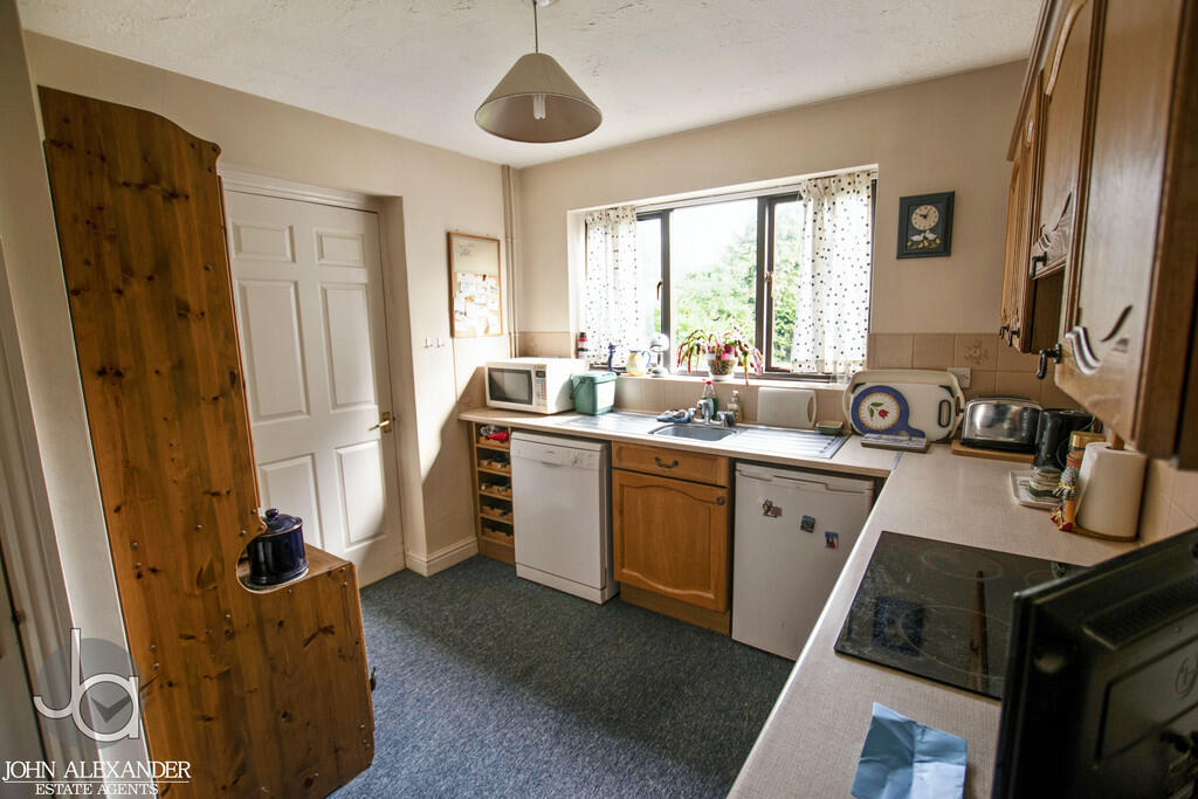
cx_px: 599
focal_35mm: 15
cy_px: 400
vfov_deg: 77.3
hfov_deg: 100.4
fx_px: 499
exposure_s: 1/50
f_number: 4
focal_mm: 10
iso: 200
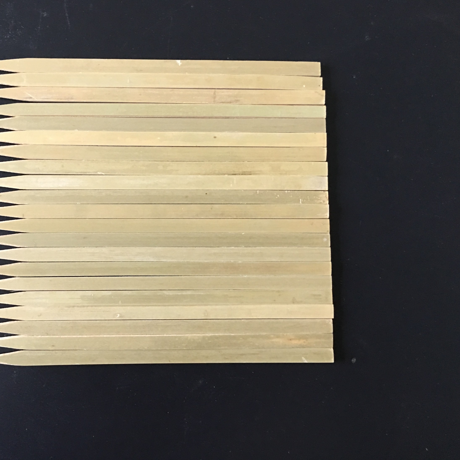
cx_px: 154
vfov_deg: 47.2
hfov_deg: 46.5
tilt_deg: -87.0
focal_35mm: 35
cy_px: 225
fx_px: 526
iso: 125
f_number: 2.2
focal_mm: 4.15
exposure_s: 1/8
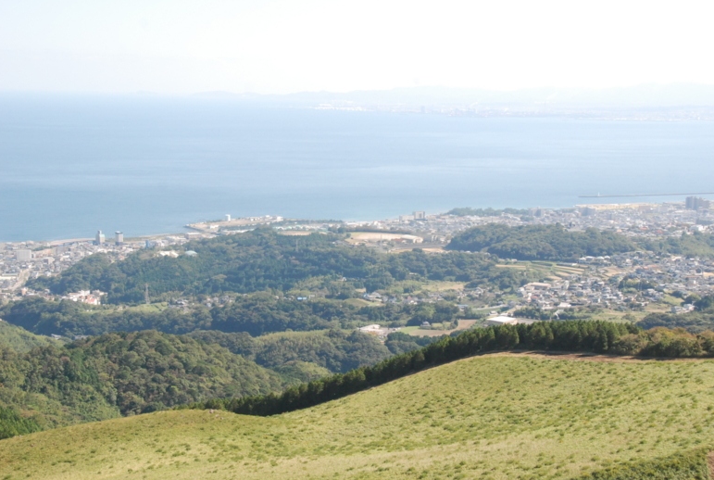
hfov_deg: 35.6
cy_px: 247
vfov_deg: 24.3
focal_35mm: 56
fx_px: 1113
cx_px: 359
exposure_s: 1/500
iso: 800
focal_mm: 36
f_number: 11
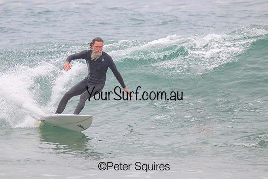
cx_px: 111
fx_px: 8158
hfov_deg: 1.9
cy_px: 59
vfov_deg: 1.3
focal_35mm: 1096
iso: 1400
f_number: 11
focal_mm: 800
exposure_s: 1/2000
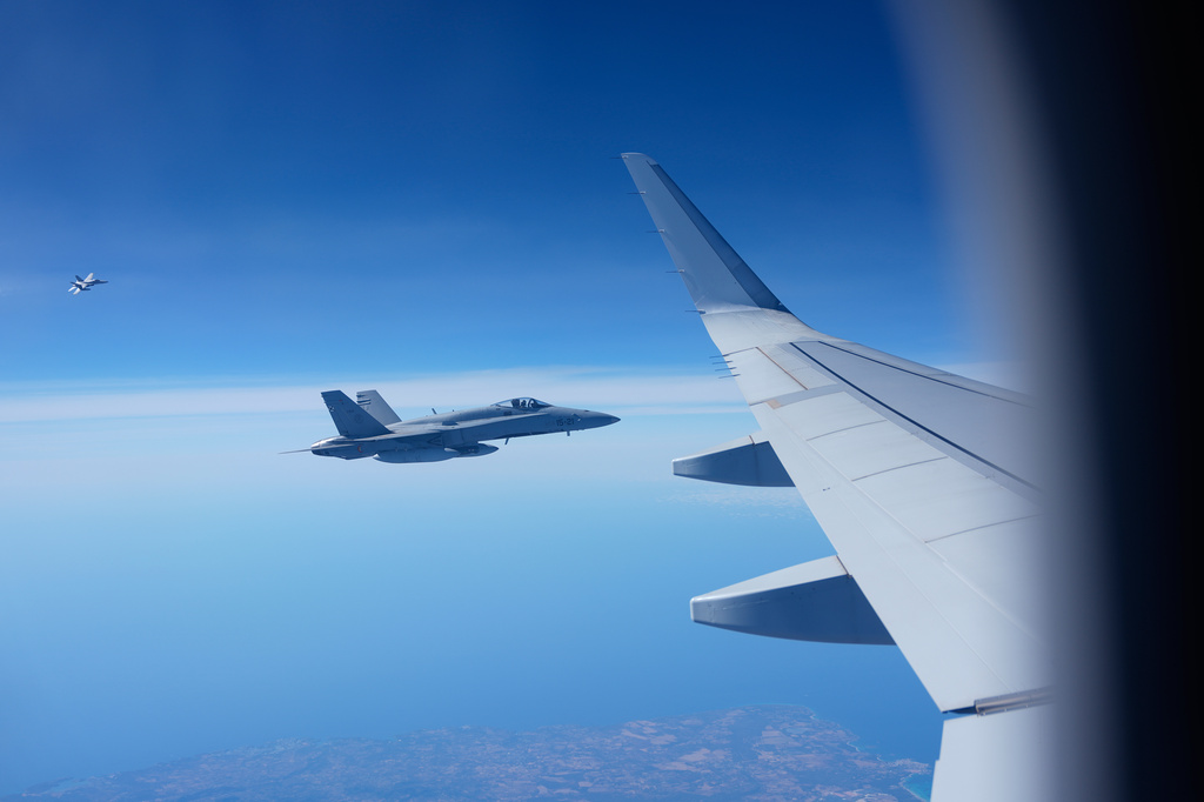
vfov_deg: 35.0
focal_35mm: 38
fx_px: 1270
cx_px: 602
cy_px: 401
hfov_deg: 50.7
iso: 80
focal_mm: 38
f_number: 2.8
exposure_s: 1/2000
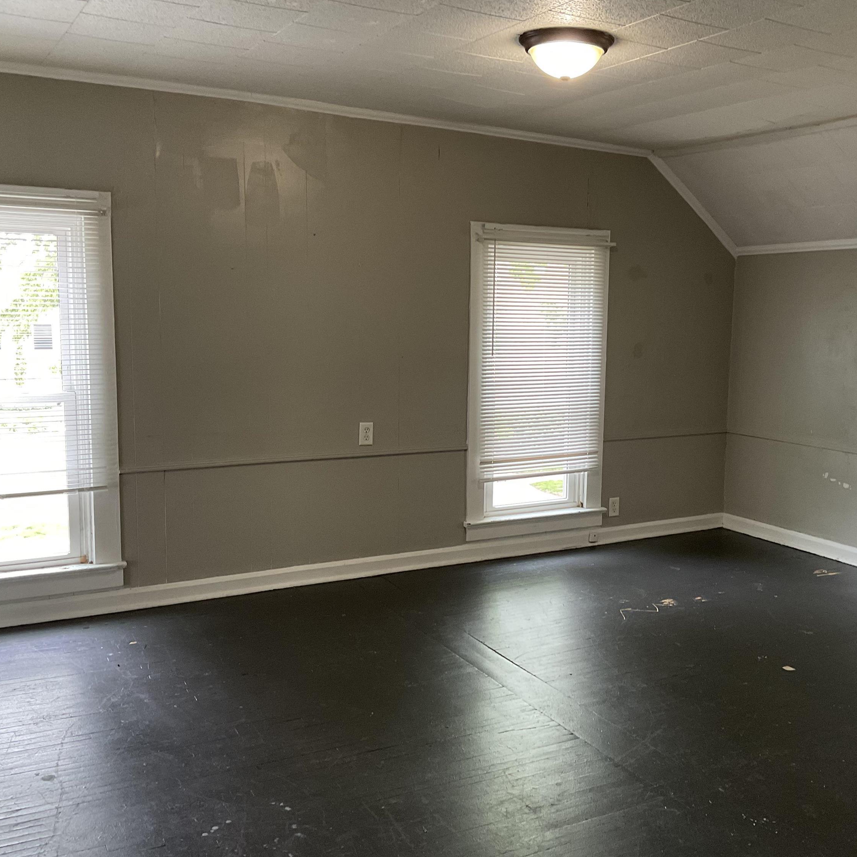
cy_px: 430
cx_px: 489
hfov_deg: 47.1
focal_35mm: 35
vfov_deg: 47.2
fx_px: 980
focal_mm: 3
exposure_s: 1/60
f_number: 1.8
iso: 80
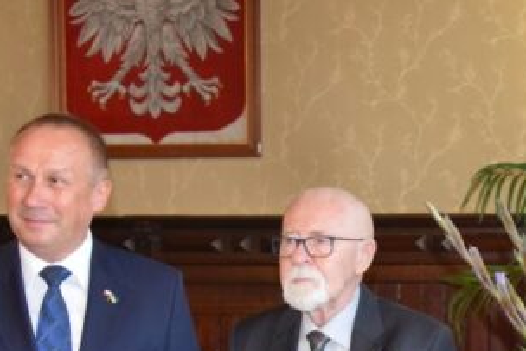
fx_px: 1330
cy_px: 373
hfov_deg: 21.9
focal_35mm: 91
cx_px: 467
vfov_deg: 14.7
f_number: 3.8
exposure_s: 1/60
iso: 1800
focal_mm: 24
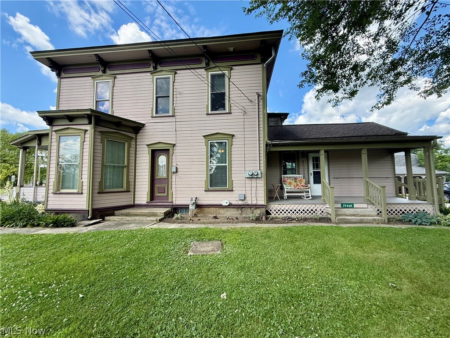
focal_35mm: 14
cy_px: 169
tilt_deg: +5.0
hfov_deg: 102.1
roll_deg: +1.0
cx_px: 225
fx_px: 182
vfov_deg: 85.7
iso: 64
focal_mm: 2.22
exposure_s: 1/564
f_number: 2.2
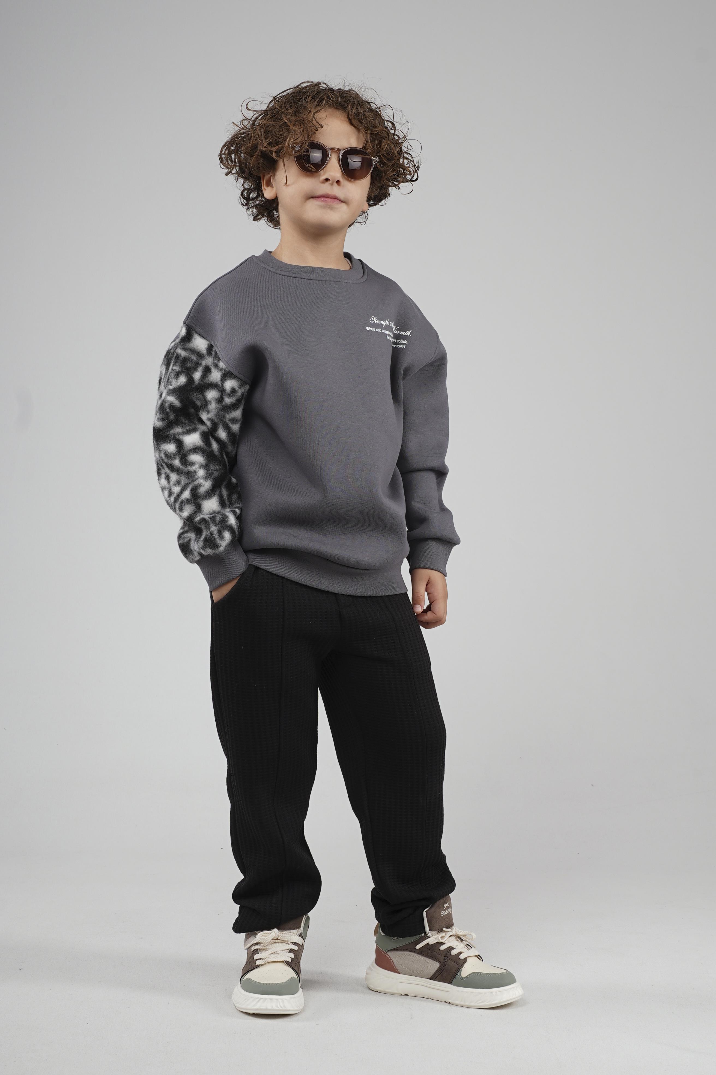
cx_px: 358
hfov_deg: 20.6
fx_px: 1969
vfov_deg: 30.5
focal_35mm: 66
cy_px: 538
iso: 80
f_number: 5.6
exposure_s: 1/160
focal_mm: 44
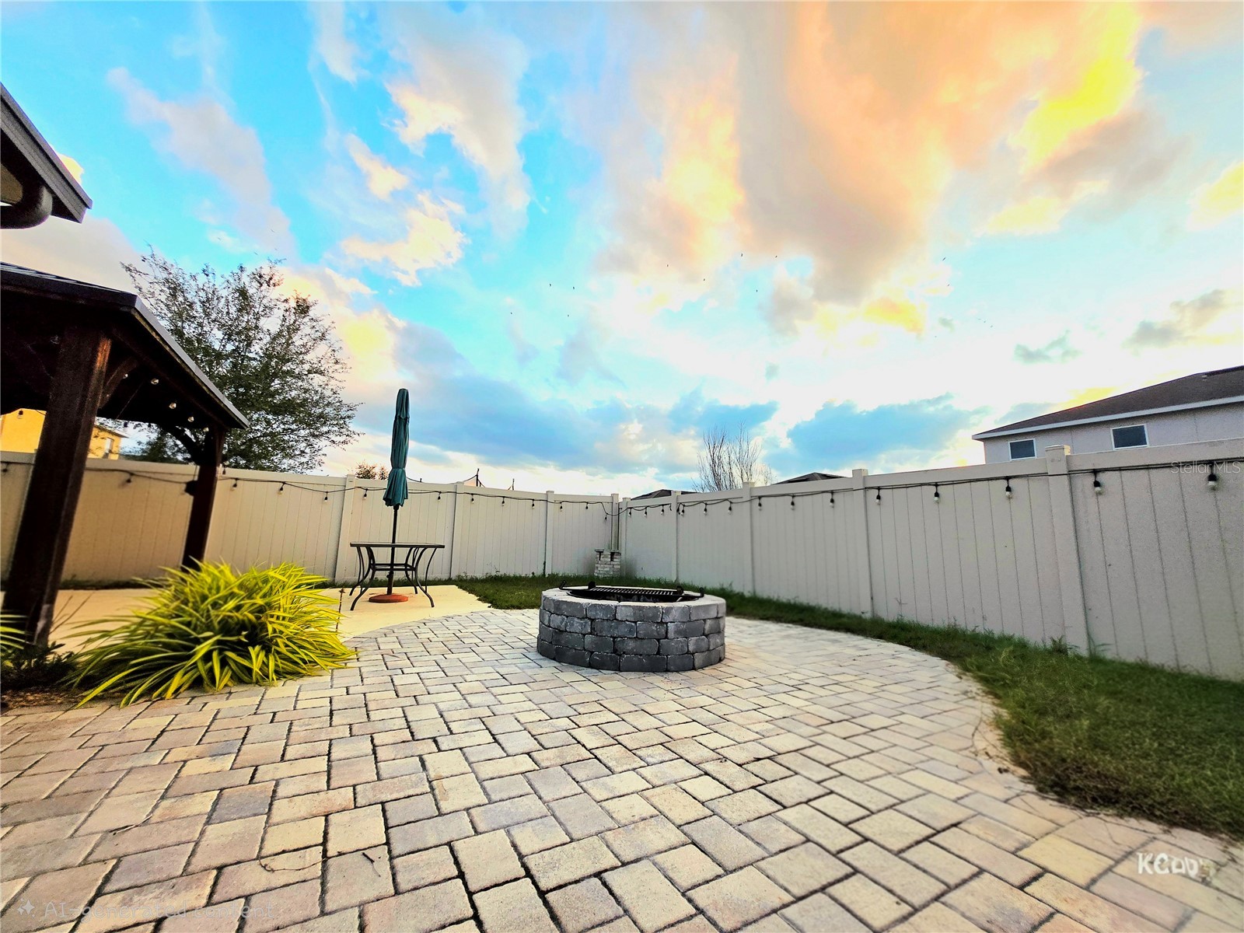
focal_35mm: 13
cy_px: 466
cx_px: 622
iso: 25
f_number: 2.2
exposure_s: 1/122
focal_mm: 1.7
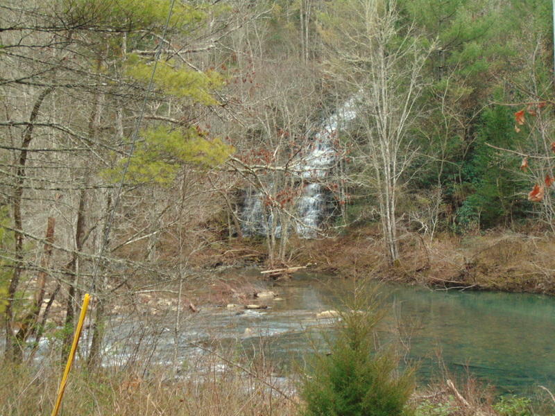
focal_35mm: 71
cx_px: 278
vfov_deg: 20.7
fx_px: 1138
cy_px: 208
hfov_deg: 27.4
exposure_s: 1/60
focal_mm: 12.8
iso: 200
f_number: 3.7
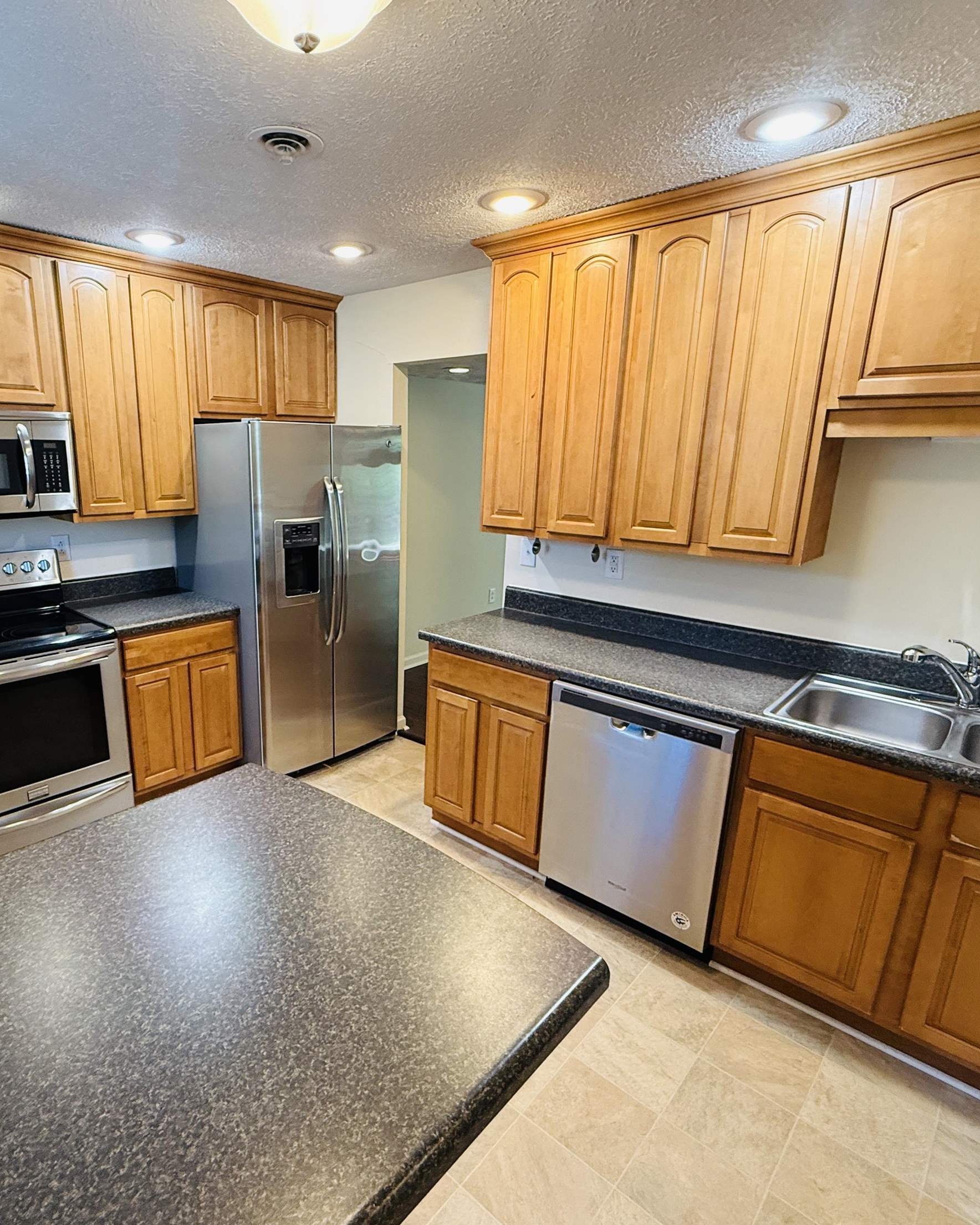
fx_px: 689
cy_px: 622
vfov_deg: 83.3
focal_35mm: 19
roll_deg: -0.2
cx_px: 381
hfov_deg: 70.0
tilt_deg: -14.2
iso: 250
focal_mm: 2.22
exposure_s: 1/120
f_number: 2.2
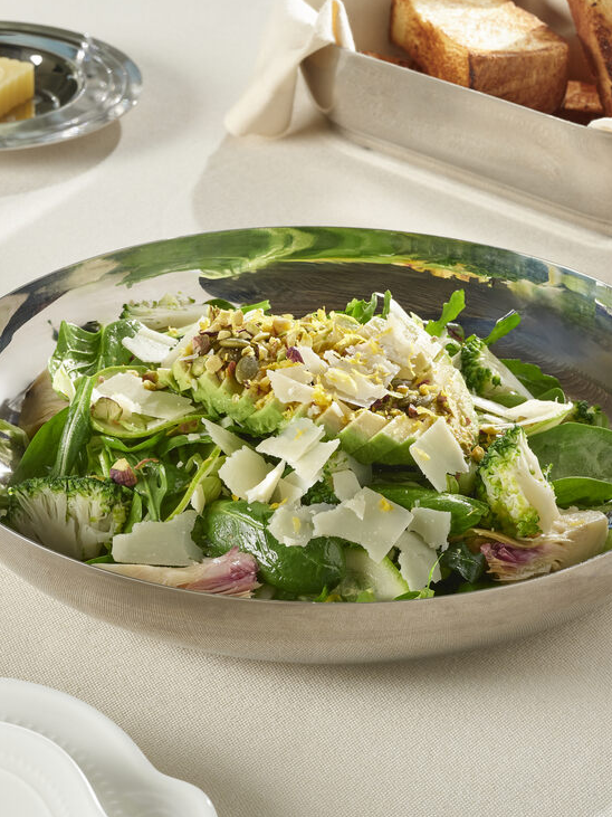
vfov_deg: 15.0
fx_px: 3089
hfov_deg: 11.3
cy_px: 235
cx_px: 307
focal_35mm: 131
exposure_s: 1/125
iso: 800
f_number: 16
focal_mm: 110
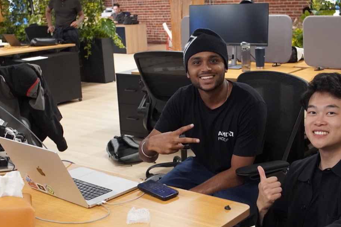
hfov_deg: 37.6
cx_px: 190
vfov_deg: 25.5
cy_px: 154
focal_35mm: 53
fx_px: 500
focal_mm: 23
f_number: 4
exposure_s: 1/160
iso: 5000
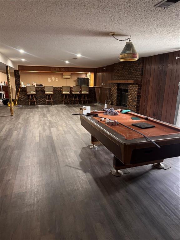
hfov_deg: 56.8
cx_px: 90
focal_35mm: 24
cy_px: 120
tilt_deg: -13.3
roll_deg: +0.6
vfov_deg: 71.6
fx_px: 166
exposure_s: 1/30
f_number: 1.78
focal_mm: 6.76
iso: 800
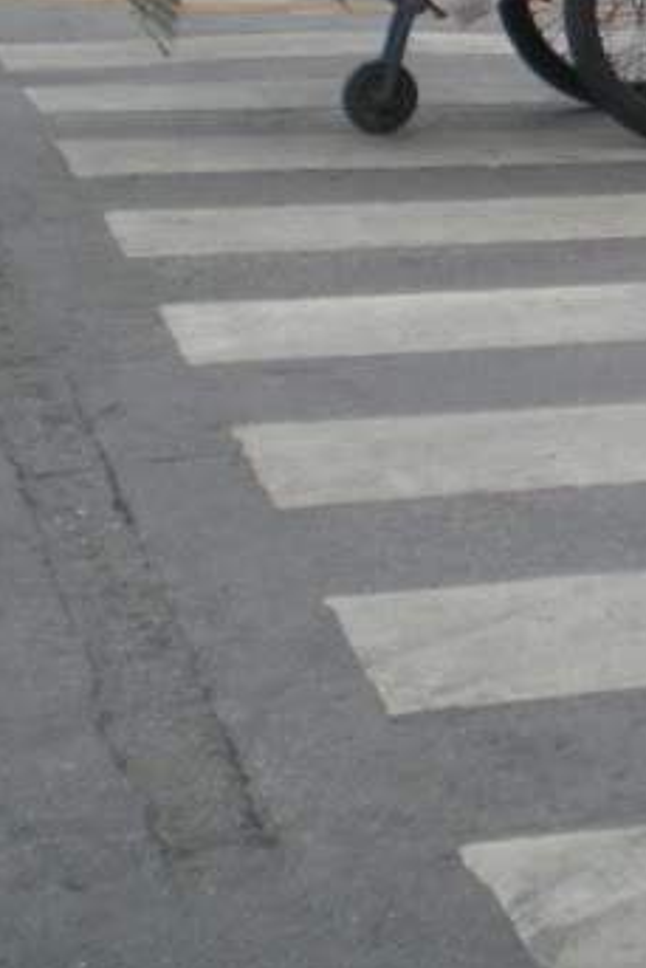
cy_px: -99
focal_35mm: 118
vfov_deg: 16.8
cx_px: 1210
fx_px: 3173
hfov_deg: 10.8
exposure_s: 1/66
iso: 91
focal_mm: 6.3
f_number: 3.1
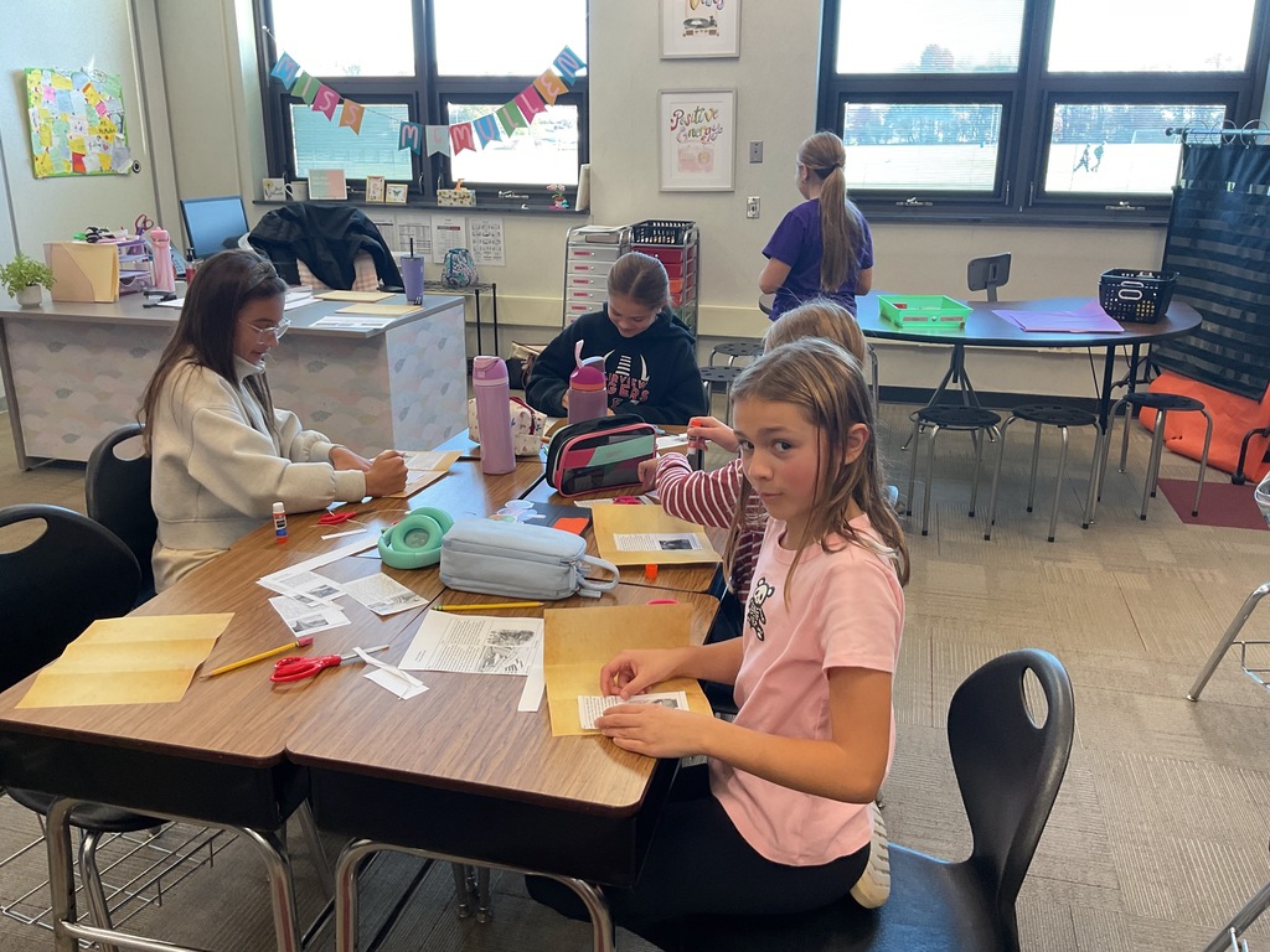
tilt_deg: -18.5
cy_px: 476
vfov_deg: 48.2
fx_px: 1064
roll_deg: -0.7
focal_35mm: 29
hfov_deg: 61.7
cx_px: 635
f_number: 1.8
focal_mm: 3
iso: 64
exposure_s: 1/60
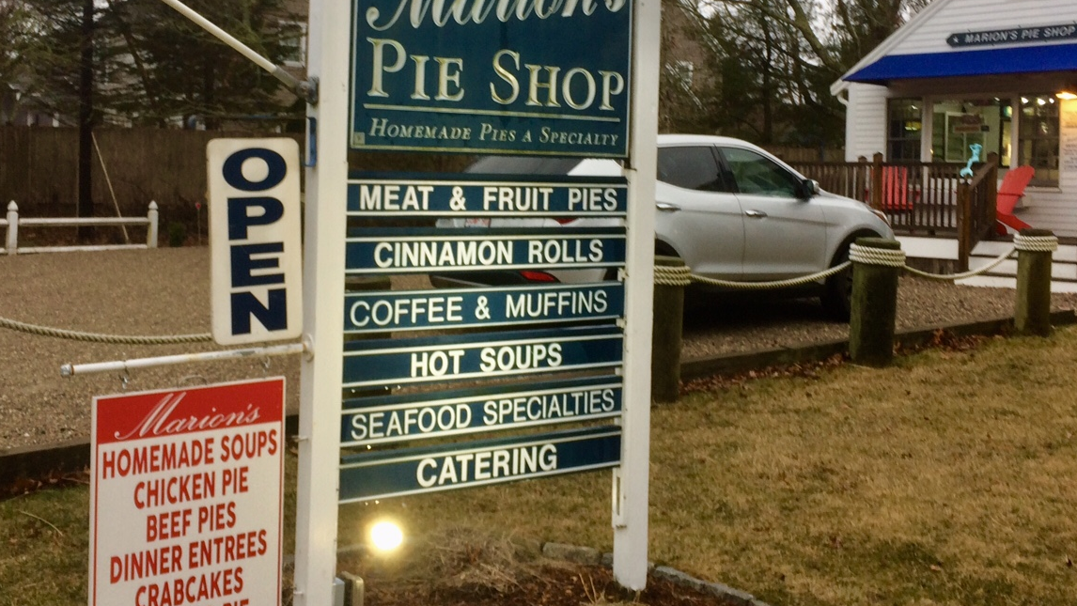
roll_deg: +1.0
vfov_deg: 26.3
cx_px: 477
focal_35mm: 45
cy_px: 176
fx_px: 1285
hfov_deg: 45.4
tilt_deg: -2.9
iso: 40
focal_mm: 4.15
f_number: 2.2
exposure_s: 1/40
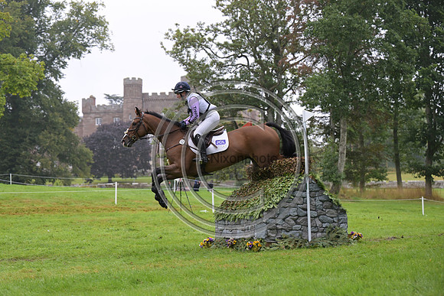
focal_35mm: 82
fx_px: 1012
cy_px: 148
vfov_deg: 16.7
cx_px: 222
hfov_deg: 24.8
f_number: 4
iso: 800
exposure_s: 1/1250
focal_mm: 82
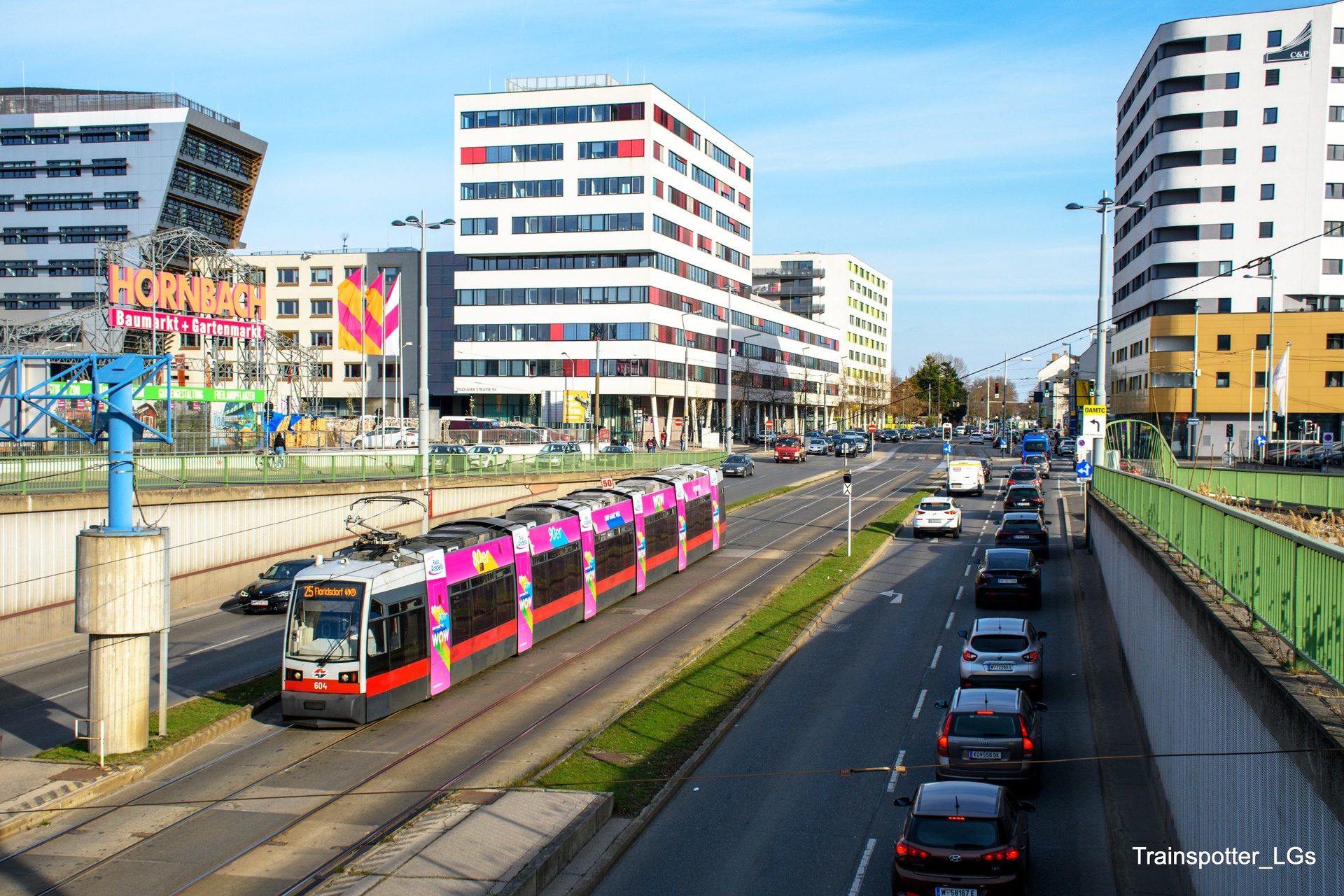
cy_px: 448
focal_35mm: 45
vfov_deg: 29.9
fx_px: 1680
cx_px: 672
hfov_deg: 43.6
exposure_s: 1/750
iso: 160
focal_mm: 30
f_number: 8
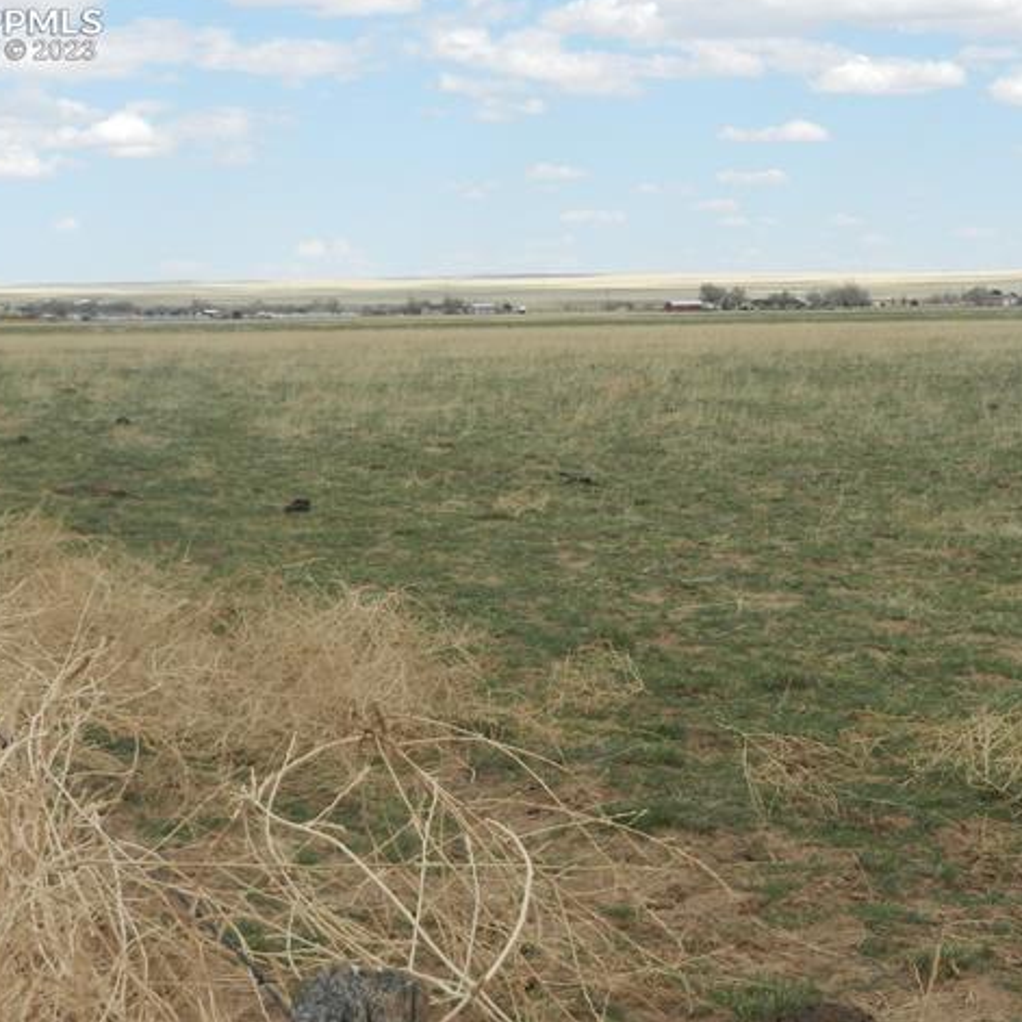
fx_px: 2405
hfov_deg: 24.0
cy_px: 504
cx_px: 525
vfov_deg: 24.0
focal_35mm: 72
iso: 160
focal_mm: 10.9
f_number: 4.5
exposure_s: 1/800
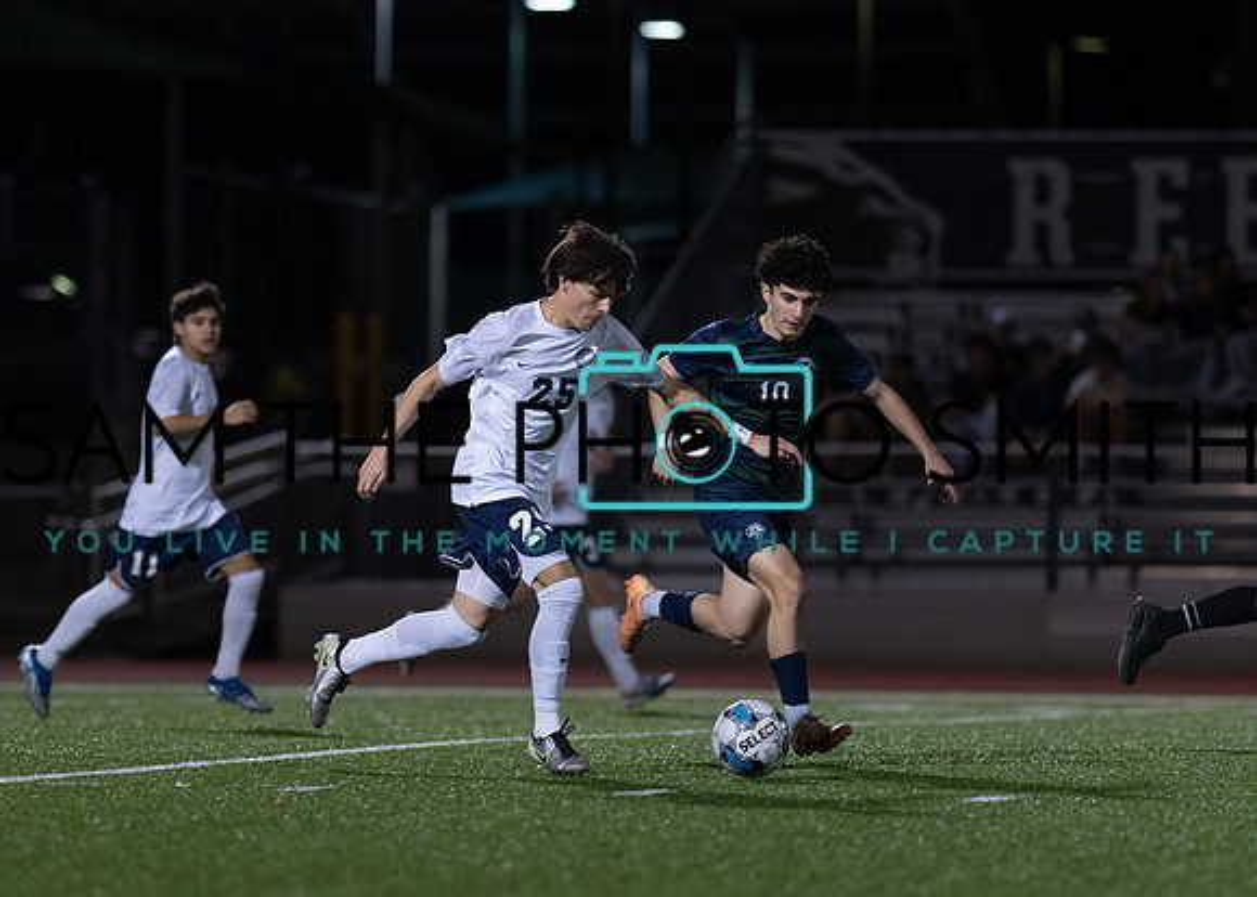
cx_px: 515
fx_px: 10694
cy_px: 528
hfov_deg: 6.7
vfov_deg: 4.8
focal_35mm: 300
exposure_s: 1/1250
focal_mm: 135
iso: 1250
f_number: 1.8
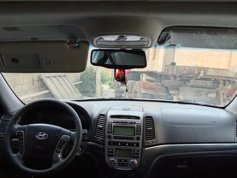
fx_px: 171
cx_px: 118
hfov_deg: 69.4
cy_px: 89
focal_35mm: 25
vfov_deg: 54.9
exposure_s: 1/100
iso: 135
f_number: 1.8
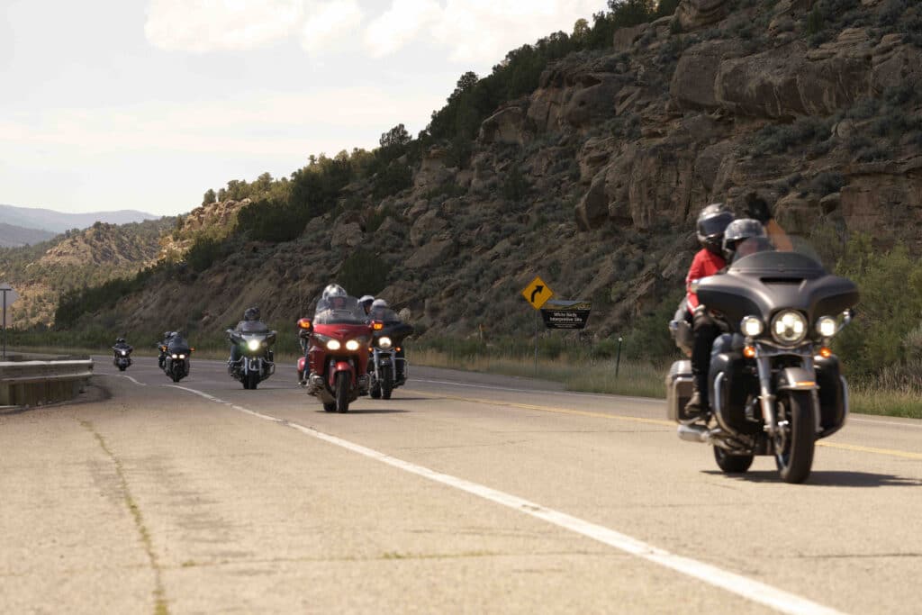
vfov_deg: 10.9
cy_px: 308
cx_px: 461
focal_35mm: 126
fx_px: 3227
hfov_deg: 16.3
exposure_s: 1/250
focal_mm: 126
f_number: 8
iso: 100
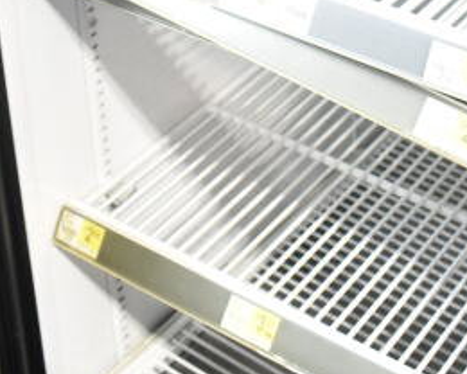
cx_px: 374
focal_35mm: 89
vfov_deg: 15.7
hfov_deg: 21.2
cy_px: -209
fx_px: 1230
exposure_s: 1/60
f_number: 4
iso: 1600
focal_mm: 18
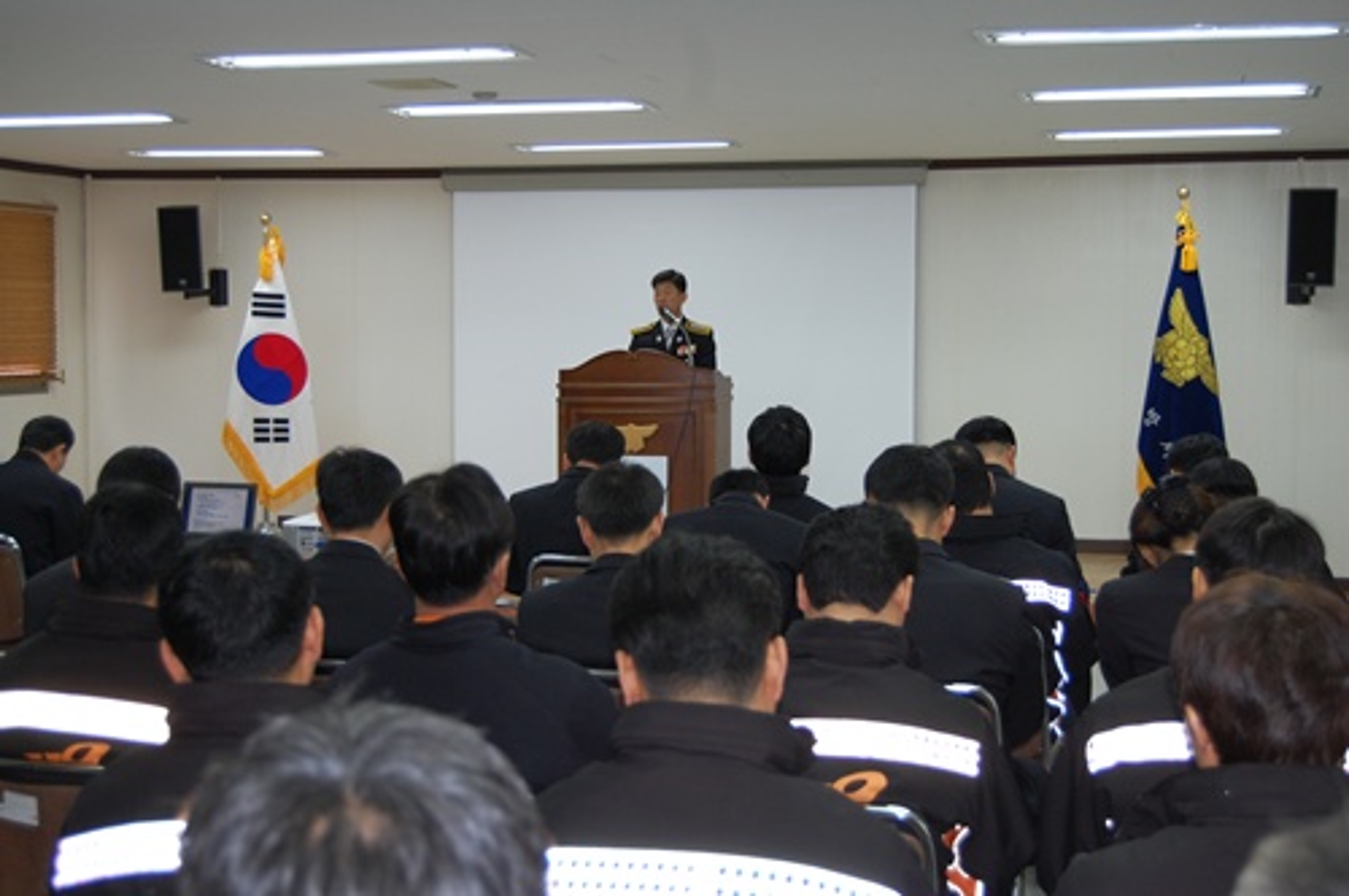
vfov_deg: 26.4
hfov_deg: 38.9
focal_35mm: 51
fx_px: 1909
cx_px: 674
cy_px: 448
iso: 400
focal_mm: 34
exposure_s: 1/60
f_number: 4.5
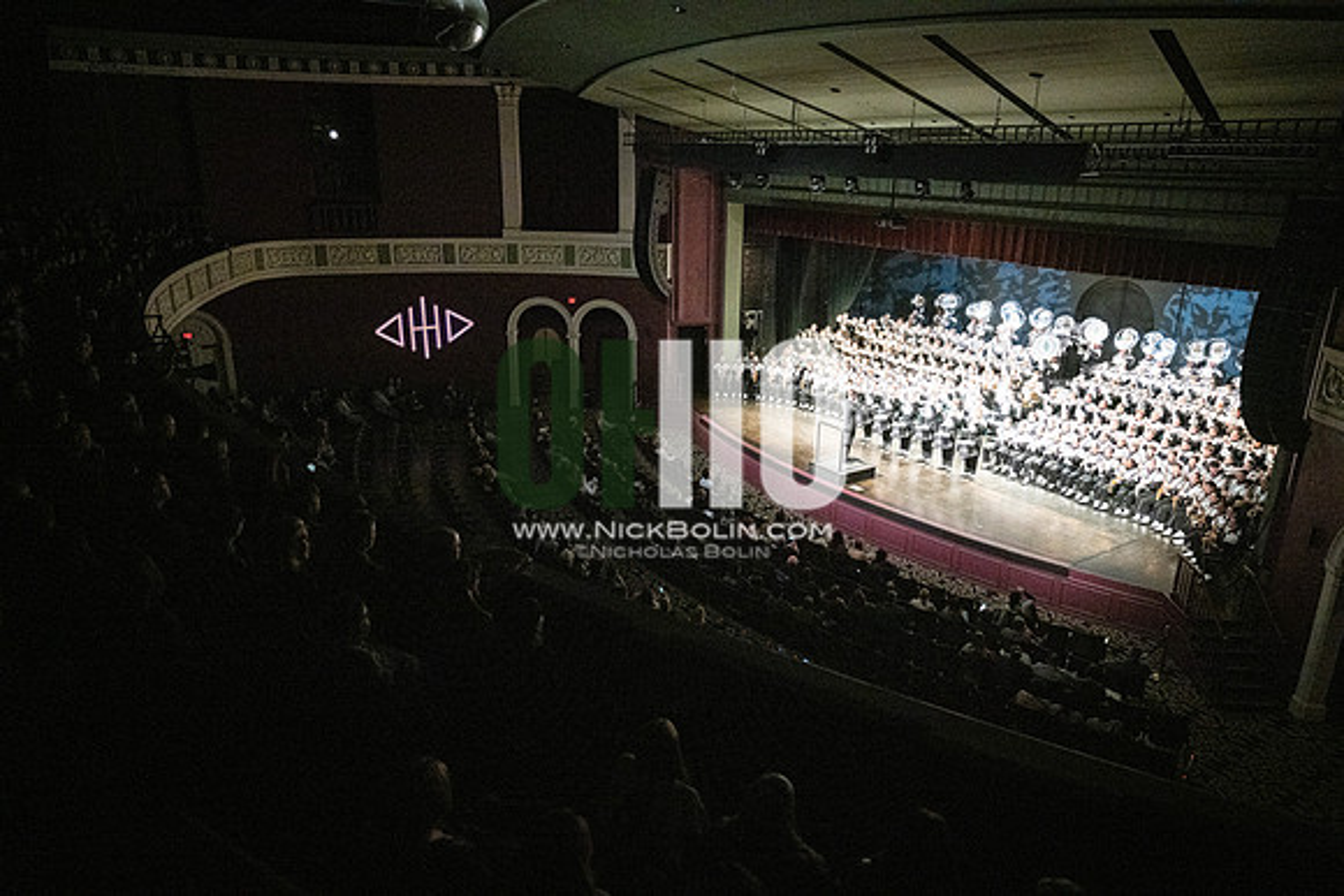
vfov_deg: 53.2
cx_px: 672
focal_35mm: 24
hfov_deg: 73.7
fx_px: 896
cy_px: 448
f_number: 2.8
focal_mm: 24
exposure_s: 1/500
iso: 12800
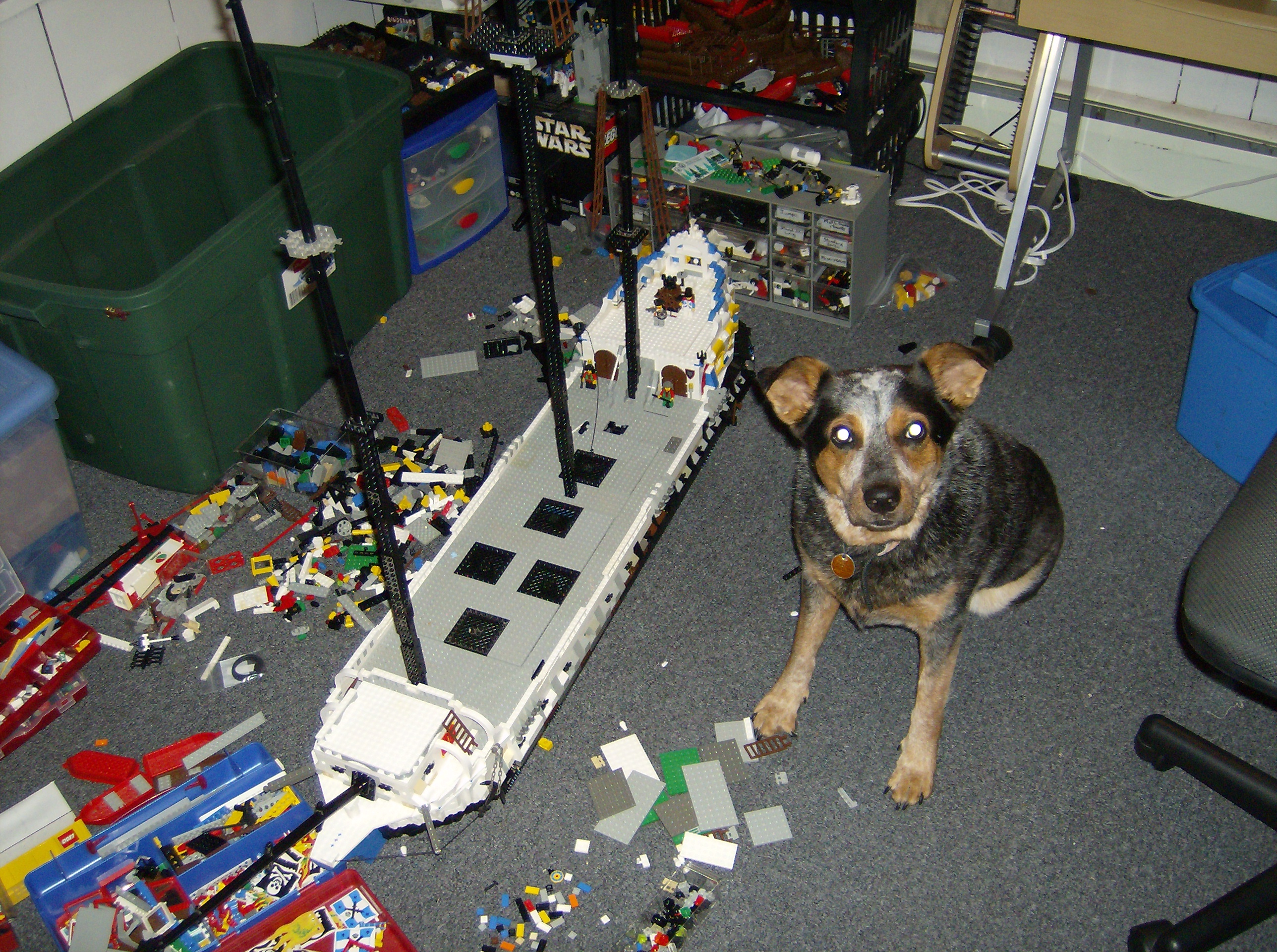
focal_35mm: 36
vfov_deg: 39.5
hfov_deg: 51.5
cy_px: 476
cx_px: 638
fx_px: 1325
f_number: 2.8
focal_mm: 6
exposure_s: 1/60
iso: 200
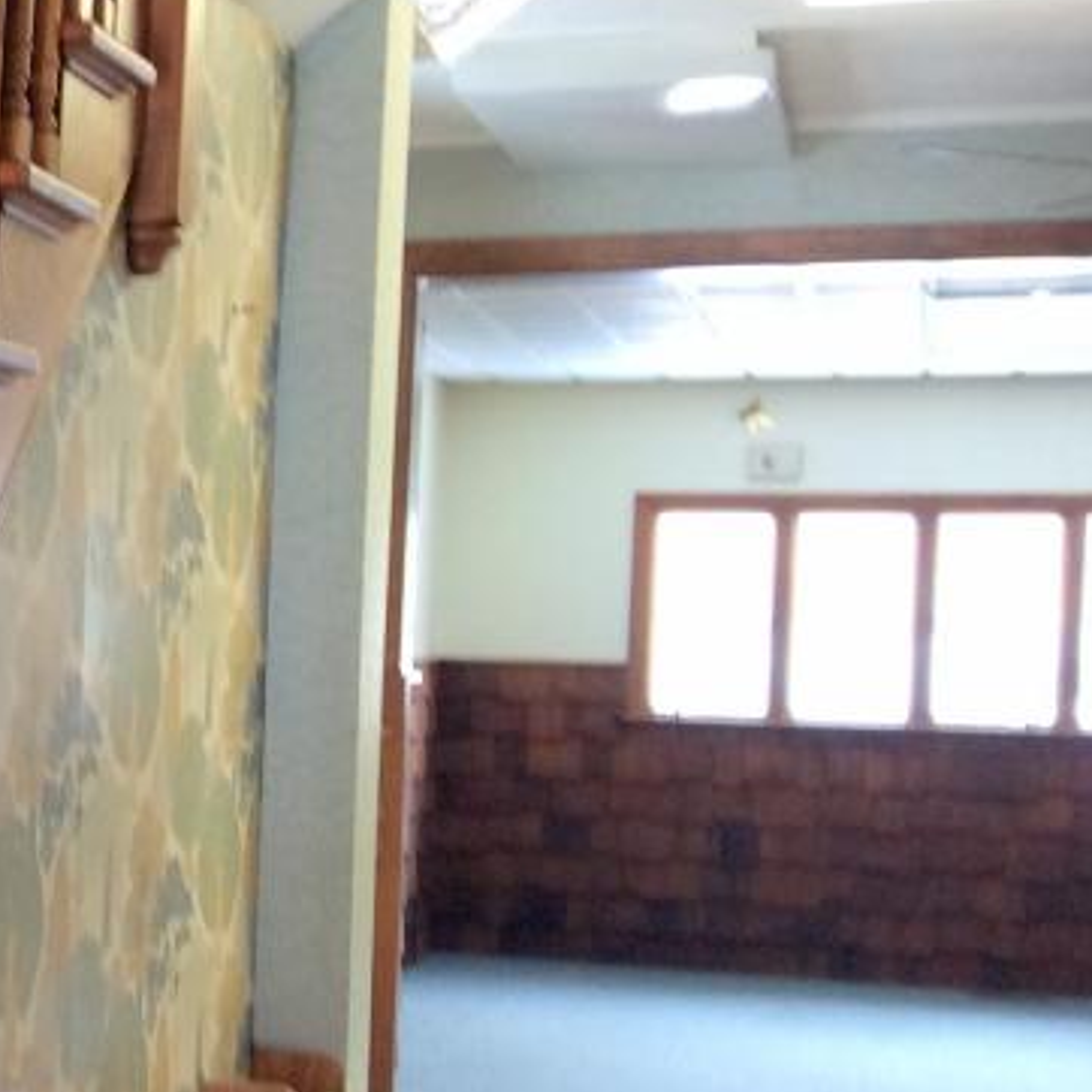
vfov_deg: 21.6
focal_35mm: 80
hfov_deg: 19.4
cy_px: 730
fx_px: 2855
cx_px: -446
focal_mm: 3.3
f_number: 2.4
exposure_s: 1/24
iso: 80
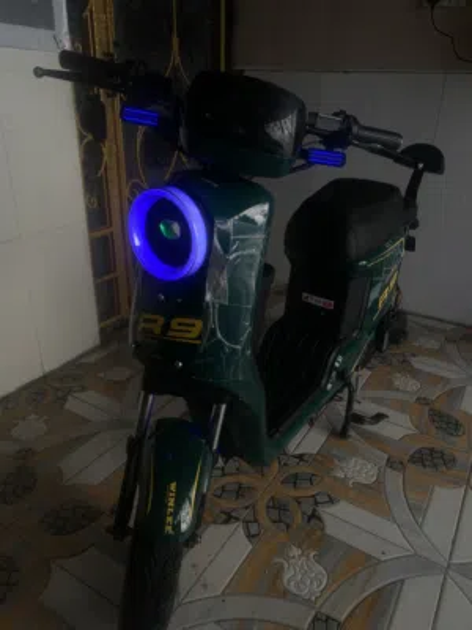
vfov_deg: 67.3
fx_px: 473
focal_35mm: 26
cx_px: 236
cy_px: 315
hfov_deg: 53.1
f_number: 1.8
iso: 32
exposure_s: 1/337
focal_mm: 4.25
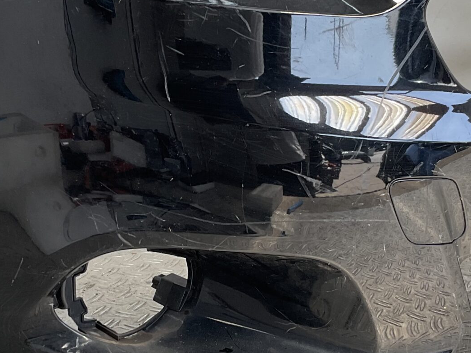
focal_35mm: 71
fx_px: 966
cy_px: 190
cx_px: 269
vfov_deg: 20.7
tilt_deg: -18.5
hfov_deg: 27.4
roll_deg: -3.4
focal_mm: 3
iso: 16
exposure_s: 1/174
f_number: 1.8
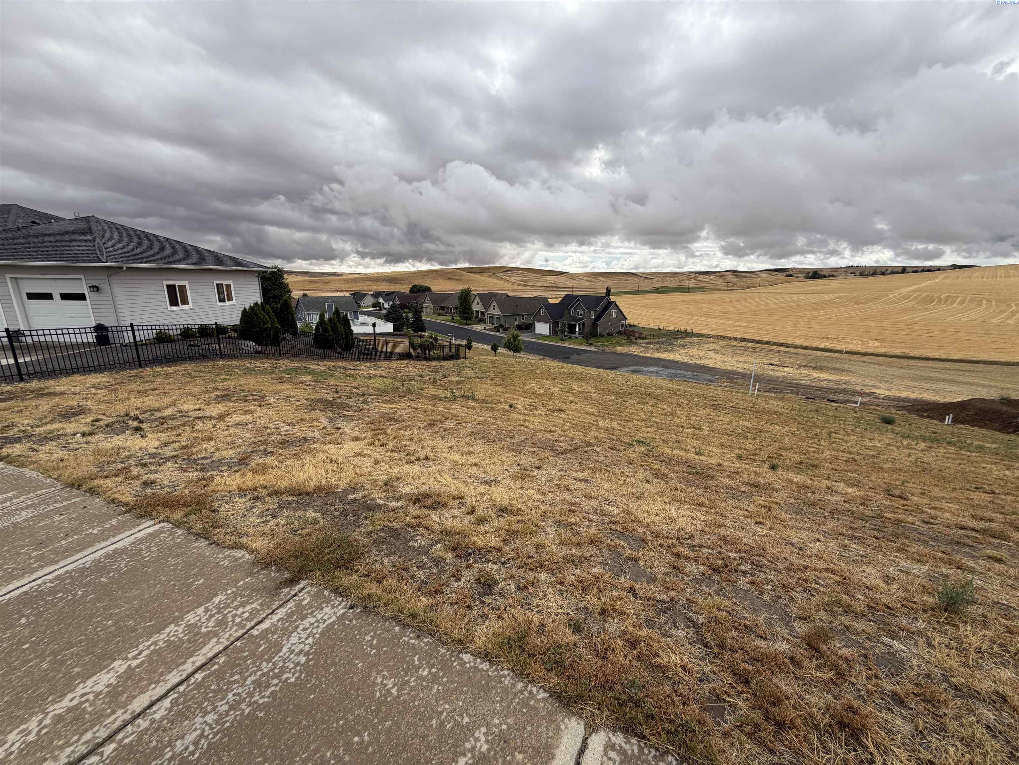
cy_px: 382
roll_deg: -0.8
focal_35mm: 14
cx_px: 510
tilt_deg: -14.5
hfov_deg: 102.1
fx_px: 412
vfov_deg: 85.7
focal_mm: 2.22
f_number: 2.2
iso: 20
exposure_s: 1/770
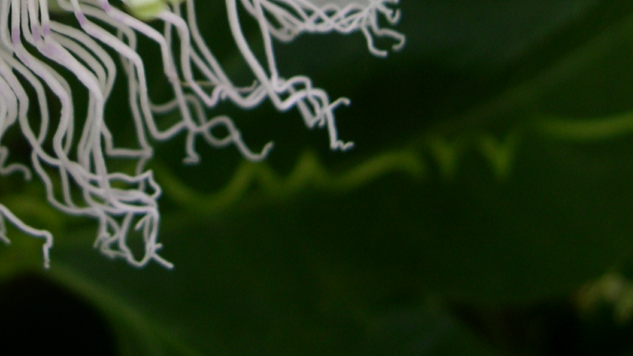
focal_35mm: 89
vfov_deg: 13.0
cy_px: -151
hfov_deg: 23.0
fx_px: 1493
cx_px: 1
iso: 100
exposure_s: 1/264
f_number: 2.8
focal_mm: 8
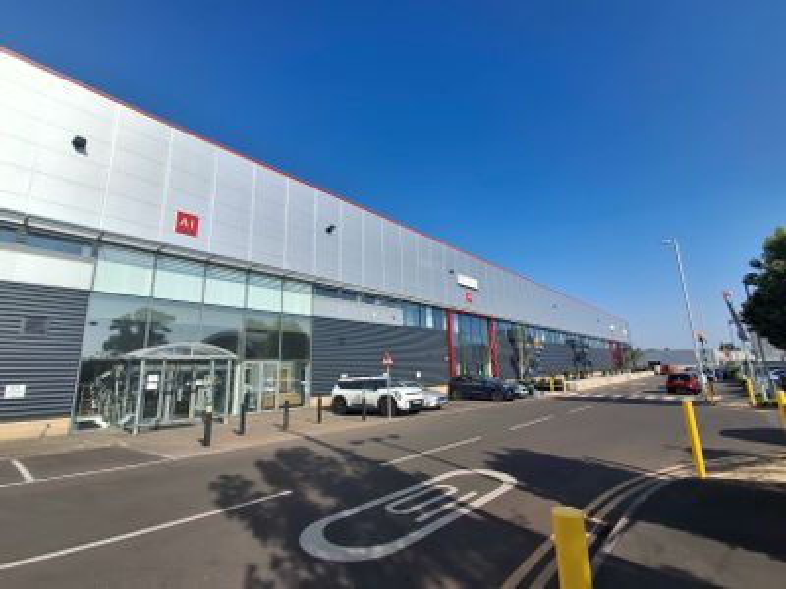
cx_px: 393
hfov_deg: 94.5
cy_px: 294
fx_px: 363
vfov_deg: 78.1
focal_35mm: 16
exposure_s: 1/2933
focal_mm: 1.64
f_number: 2.2
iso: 40
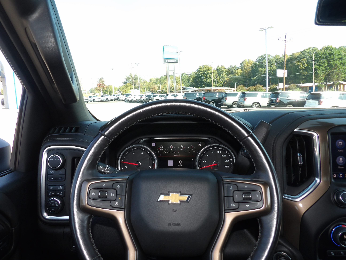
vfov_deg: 56.8
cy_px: 130
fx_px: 240
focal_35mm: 24
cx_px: 173
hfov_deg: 71.6
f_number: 3.2
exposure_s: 1/152
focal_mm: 4.3
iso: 100
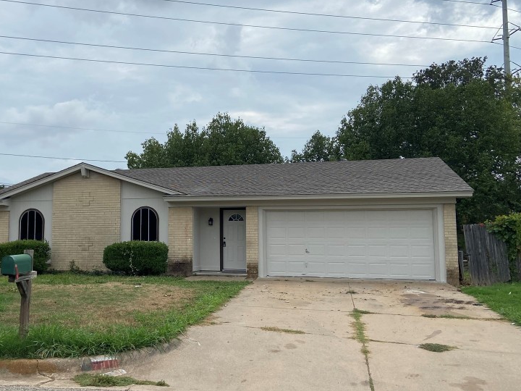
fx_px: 557
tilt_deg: +2.6
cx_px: 179
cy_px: 211
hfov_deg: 49.4
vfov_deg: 38.6
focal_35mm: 37
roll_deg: -0.5
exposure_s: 1/4608
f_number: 1.8
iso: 32
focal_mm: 4.25
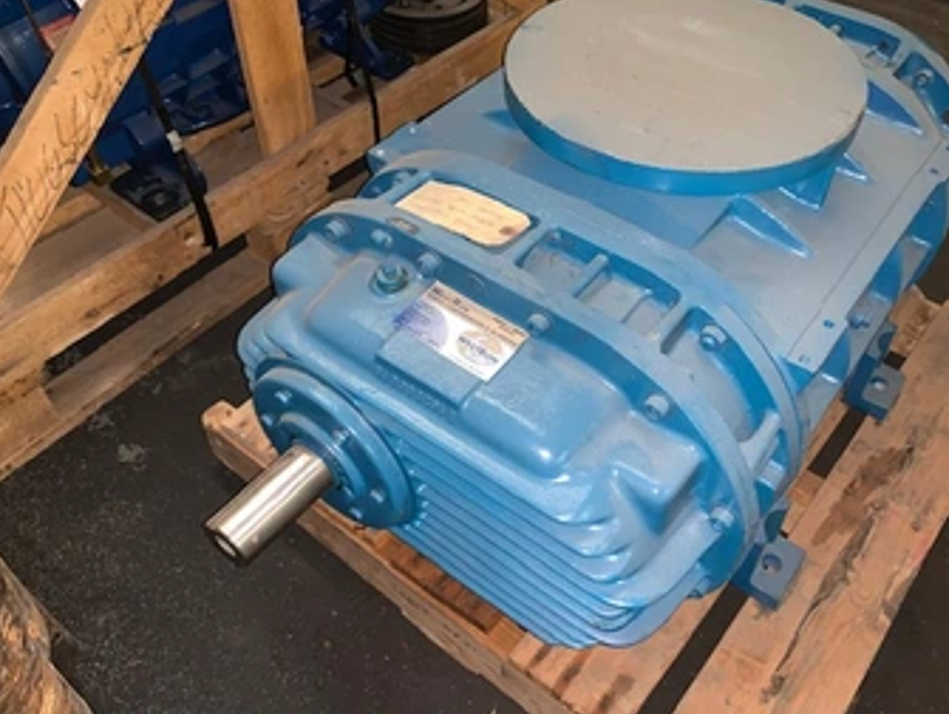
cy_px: 348
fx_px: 851
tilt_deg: -46.5
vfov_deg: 45.5
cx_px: 513
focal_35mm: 31
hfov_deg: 58.2
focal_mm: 4.25
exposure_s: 1/14
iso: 80
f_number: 1.8
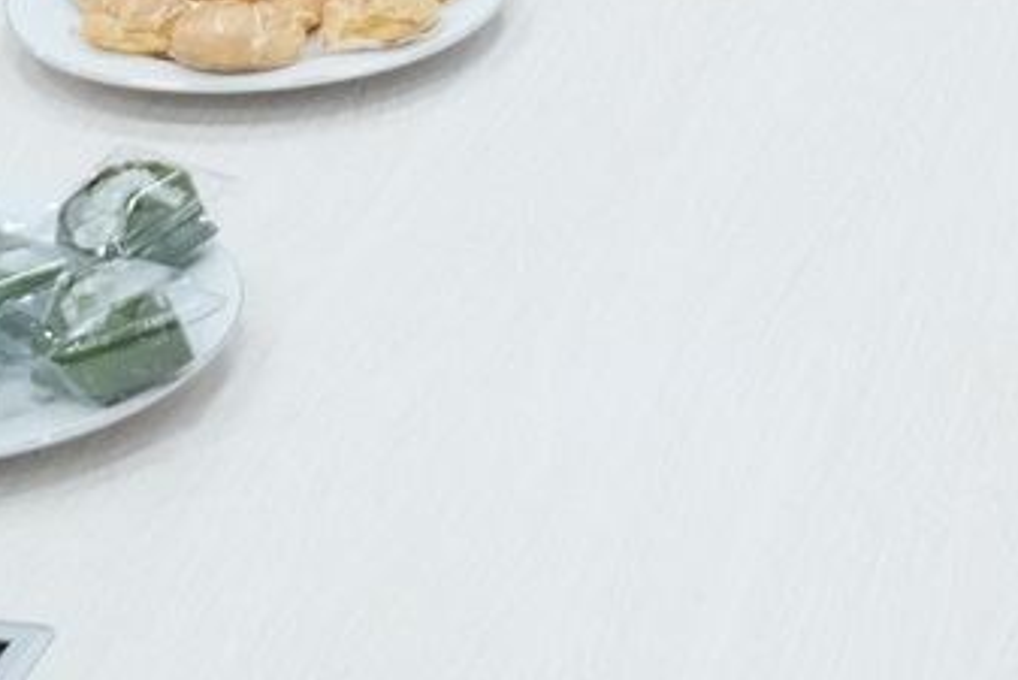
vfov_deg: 7.9
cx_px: 949
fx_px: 4639
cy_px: -768
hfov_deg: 12.4
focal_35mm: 164
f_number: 4
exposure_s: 1/125
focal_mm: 24
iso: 1600
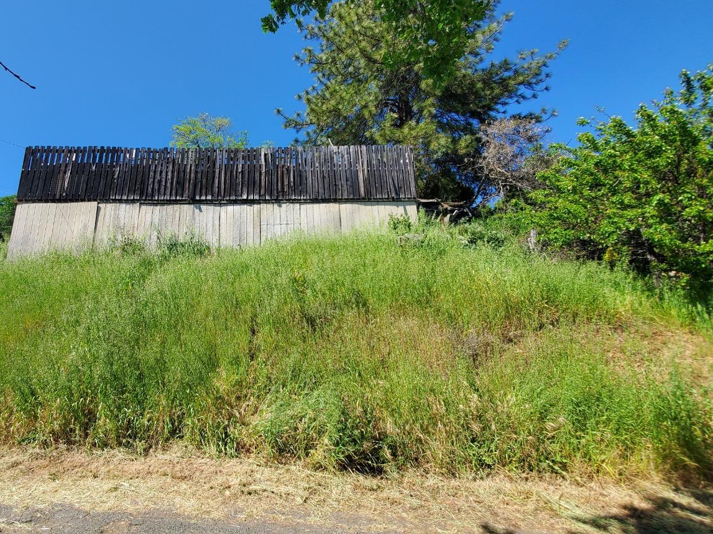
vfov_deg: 74.6
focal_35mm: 17
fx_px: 350
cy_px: 247
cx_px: 285
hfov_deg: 89.9
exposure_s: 1/719
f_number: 2.2
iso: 50
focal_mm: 1.8
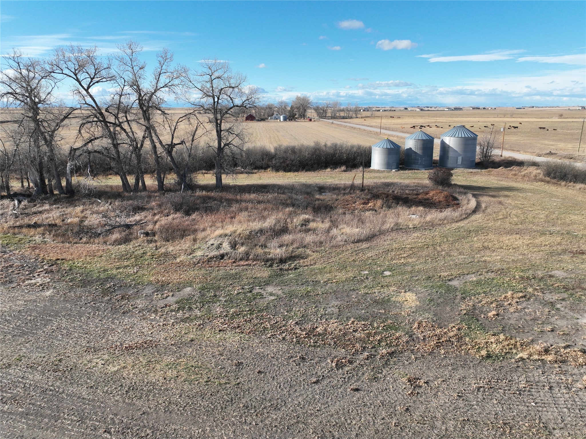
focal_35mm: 24
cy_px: 220
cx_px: 293
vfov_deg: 56.8
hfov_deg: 71.6
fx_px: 406
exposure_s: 1/1600
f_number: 2.8
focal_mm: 12.29
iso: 200
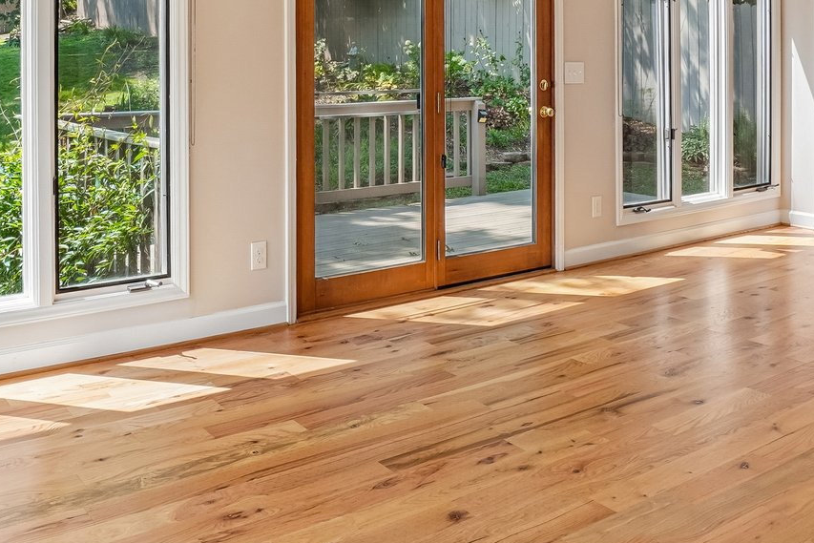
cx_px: 299
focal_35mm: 36
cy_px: 71
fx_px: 814
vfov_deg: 35.1
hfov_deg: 52.5
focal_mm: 10
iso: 160
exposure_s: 1/30
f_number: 8
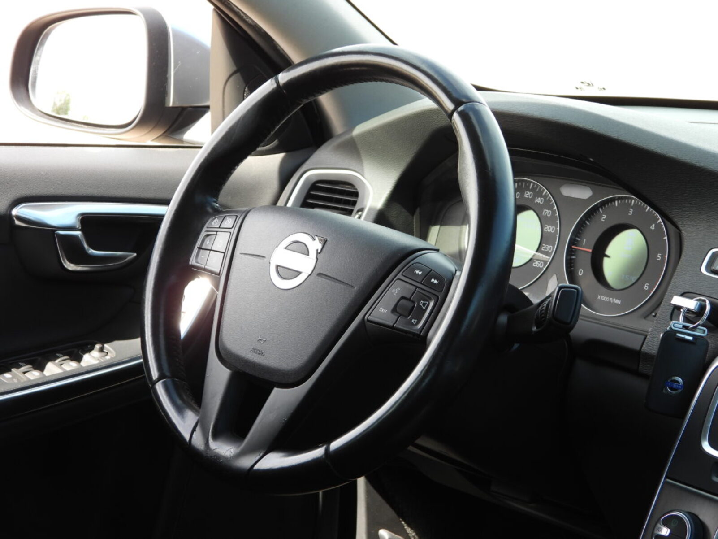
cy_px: 270
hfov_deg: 26.0
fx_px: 1556
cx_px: 359
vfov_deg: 19.6
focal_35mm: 75
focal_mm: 13.5
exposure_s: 1/100
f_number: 3.5
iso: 100
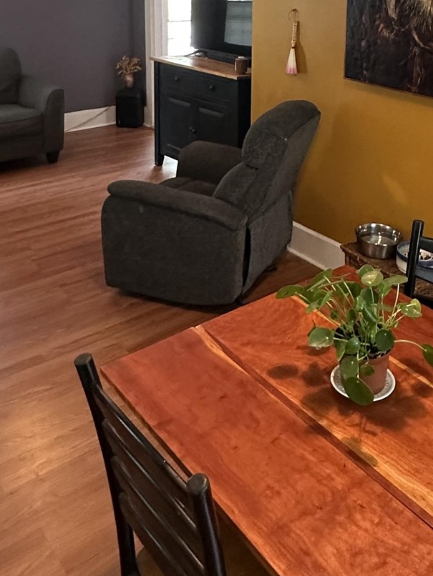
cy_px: 45
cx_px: 298
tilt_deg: -6.4
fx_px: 667
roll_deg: -1.0
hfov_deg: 35.5
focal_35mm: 40
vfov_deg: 42.4
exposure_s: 1/60
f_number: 2.2
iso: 320
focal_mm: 2.22
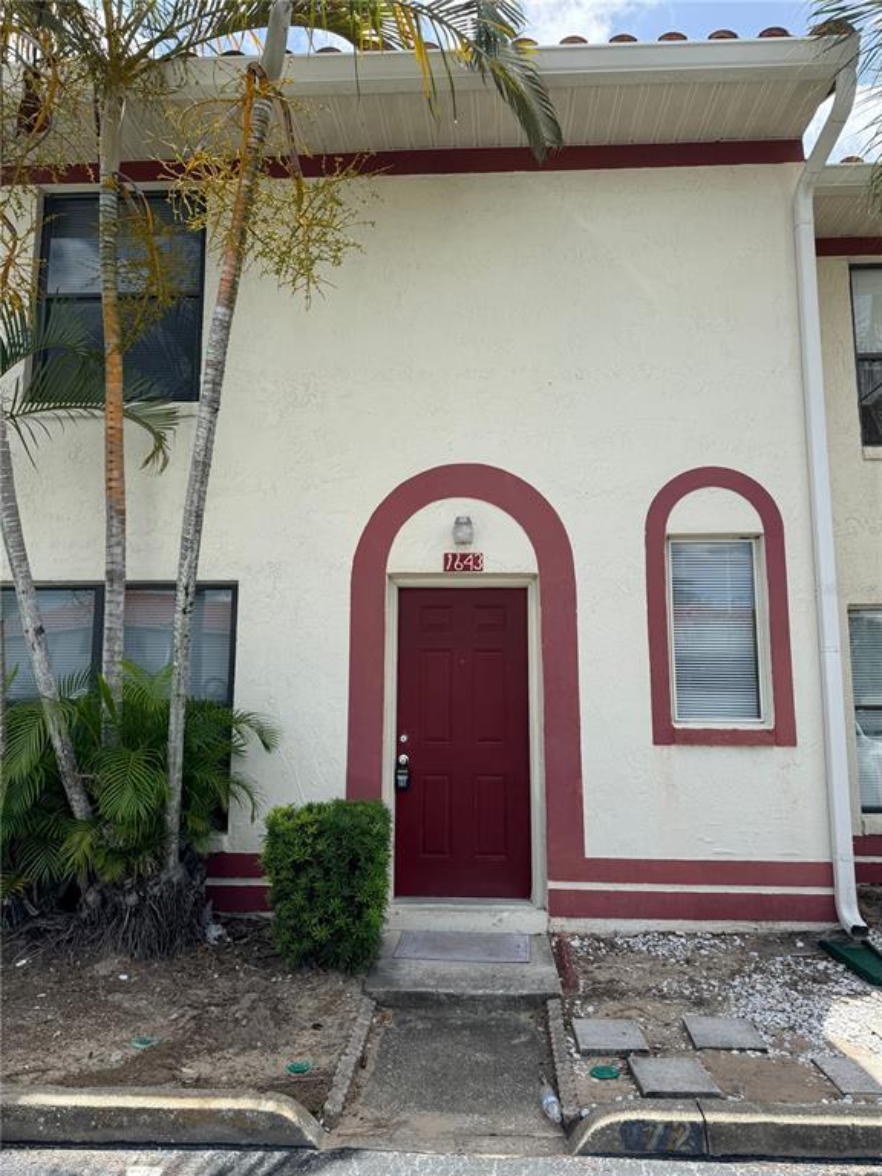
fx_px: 815
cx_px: 441
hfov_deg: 56.8
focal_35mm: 24
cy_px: 588
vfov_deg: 71.6
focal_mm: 6.76
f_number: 1.78
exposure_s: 1/2105
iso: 80
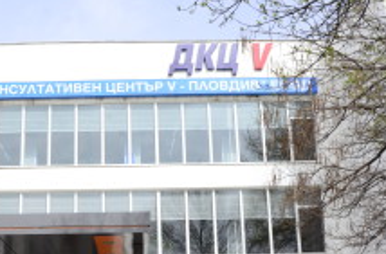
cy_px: 218
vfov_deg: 22.4
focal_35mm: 59
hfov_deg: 33.7
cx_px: 117
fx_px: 630
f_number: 14
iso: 1000
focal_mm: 21
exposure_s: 1/800
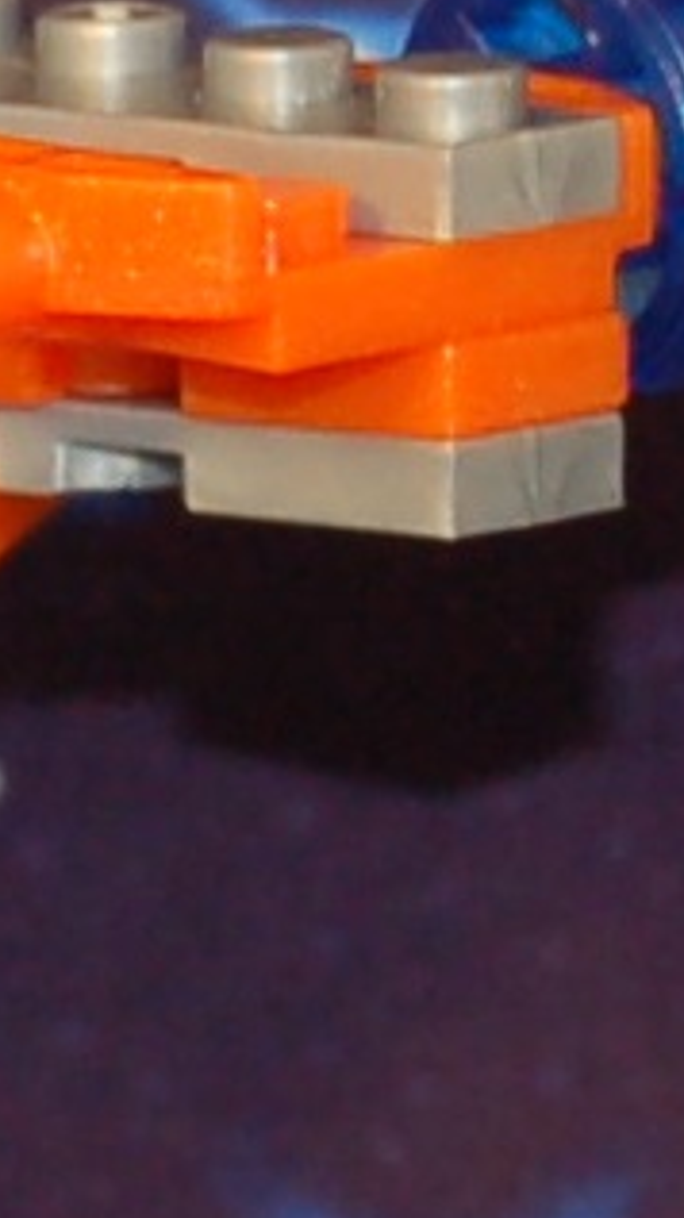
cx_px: -1032
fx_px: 5157
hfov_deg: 7.1
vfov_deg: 13.4
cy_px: 878
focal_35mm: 160
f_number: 4.2
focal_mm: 31
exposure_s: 1/60
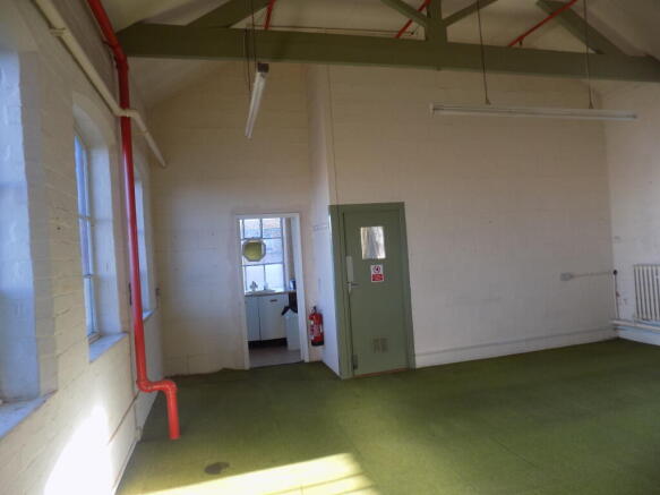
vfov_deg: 58.9
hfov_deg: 73.9
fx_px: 438
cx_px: 330
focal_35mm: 23
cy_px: 248
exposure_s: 1/60
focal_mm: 4
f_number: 3.1
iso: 80
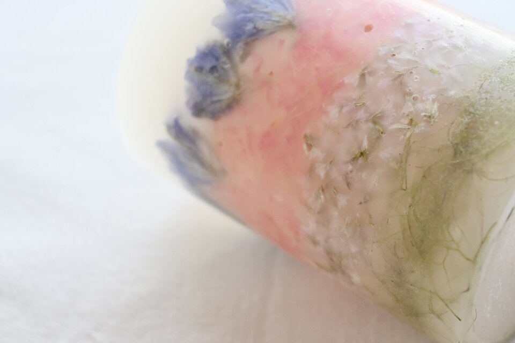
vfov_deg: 19.3
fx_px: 1008
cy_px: 172
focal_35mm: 70
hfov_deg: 28.6
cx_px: 258
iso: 1000
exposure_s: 1/160
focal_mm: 47
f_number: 6.3
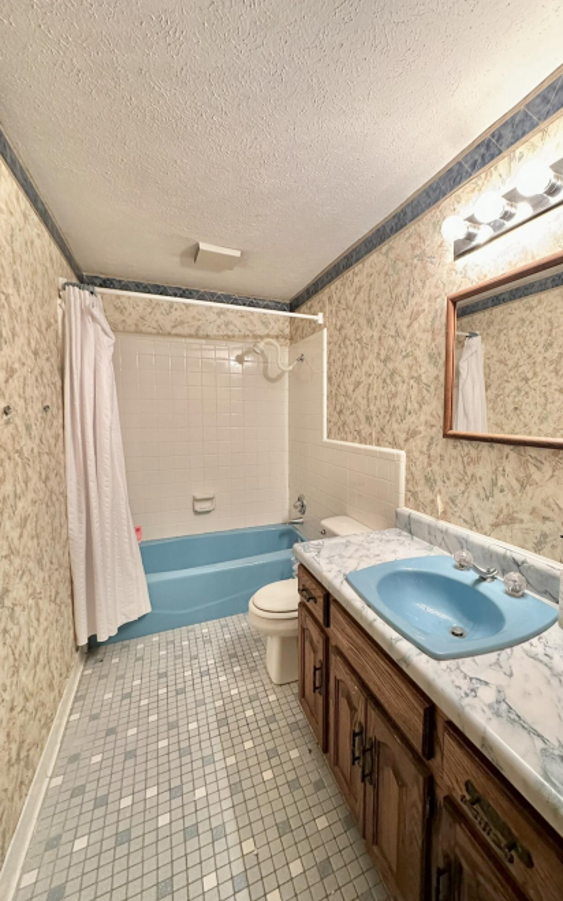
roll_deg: -0.9
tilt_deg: -5.4
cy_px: 451
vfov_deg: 101.5
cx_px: 339
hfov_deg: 73.9
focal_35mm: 15
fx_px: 369
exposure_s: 1/60
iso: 500
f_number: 2.2
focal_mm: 2.22
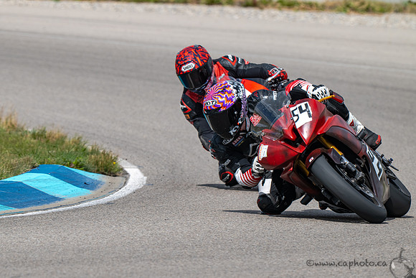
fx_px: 8321
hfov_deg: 2.9
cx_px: 166
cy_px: 167
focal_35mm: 720
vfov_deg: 1.9
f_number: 11
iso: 280
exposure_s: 1/800
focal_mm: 600
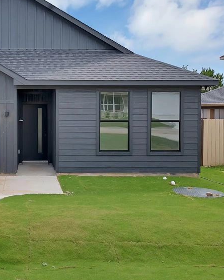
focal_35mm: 38
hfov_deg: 37.3
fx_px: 315
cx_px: 34
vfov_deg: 47.8
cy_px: 120
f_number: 9
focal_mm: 22
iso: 640
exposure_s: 1/160
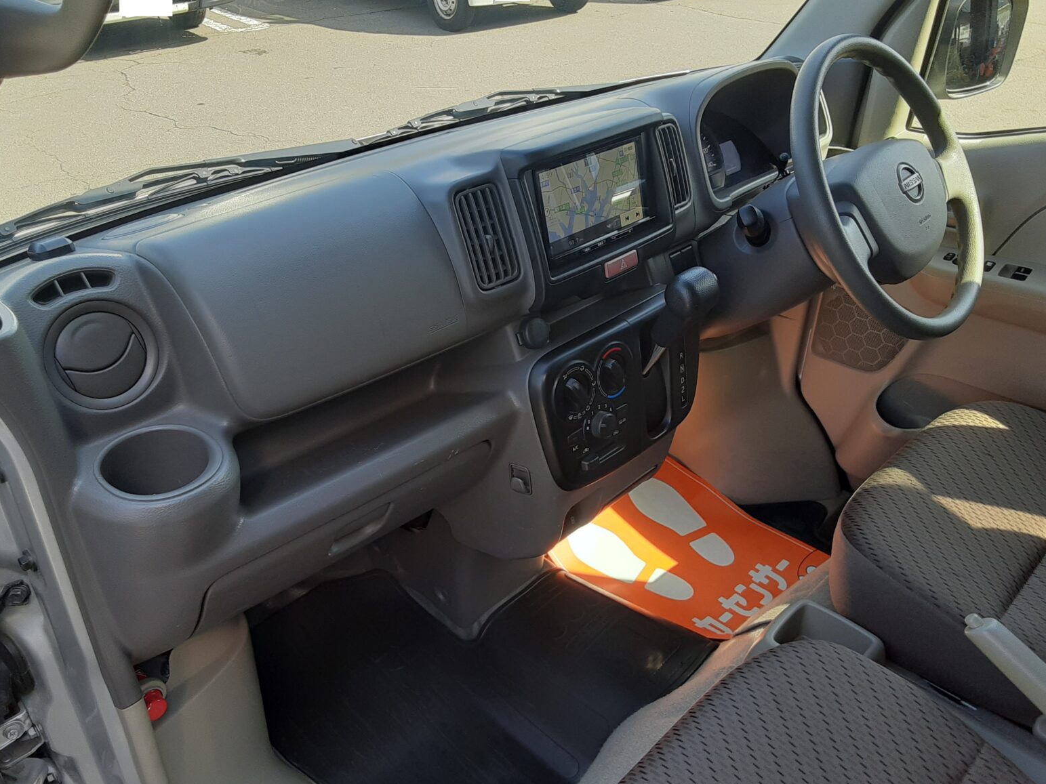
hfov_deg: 63.4
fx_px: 846
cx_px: 508
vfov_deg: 49.7
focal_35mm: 28
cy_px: 390
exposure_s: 1/162
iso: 40
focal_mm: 2.91
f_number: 1.9
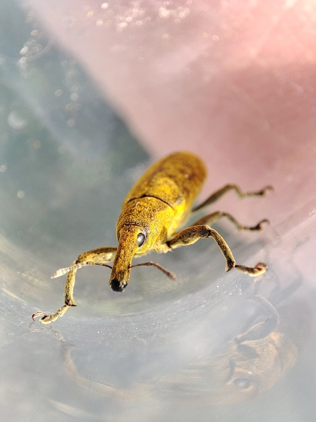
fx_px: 280
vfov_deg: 73.9
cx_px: 158
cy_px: 211
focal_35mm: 23
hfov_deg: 58.9
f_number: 2.4
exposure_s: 1/395
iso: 50
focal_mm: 4.03
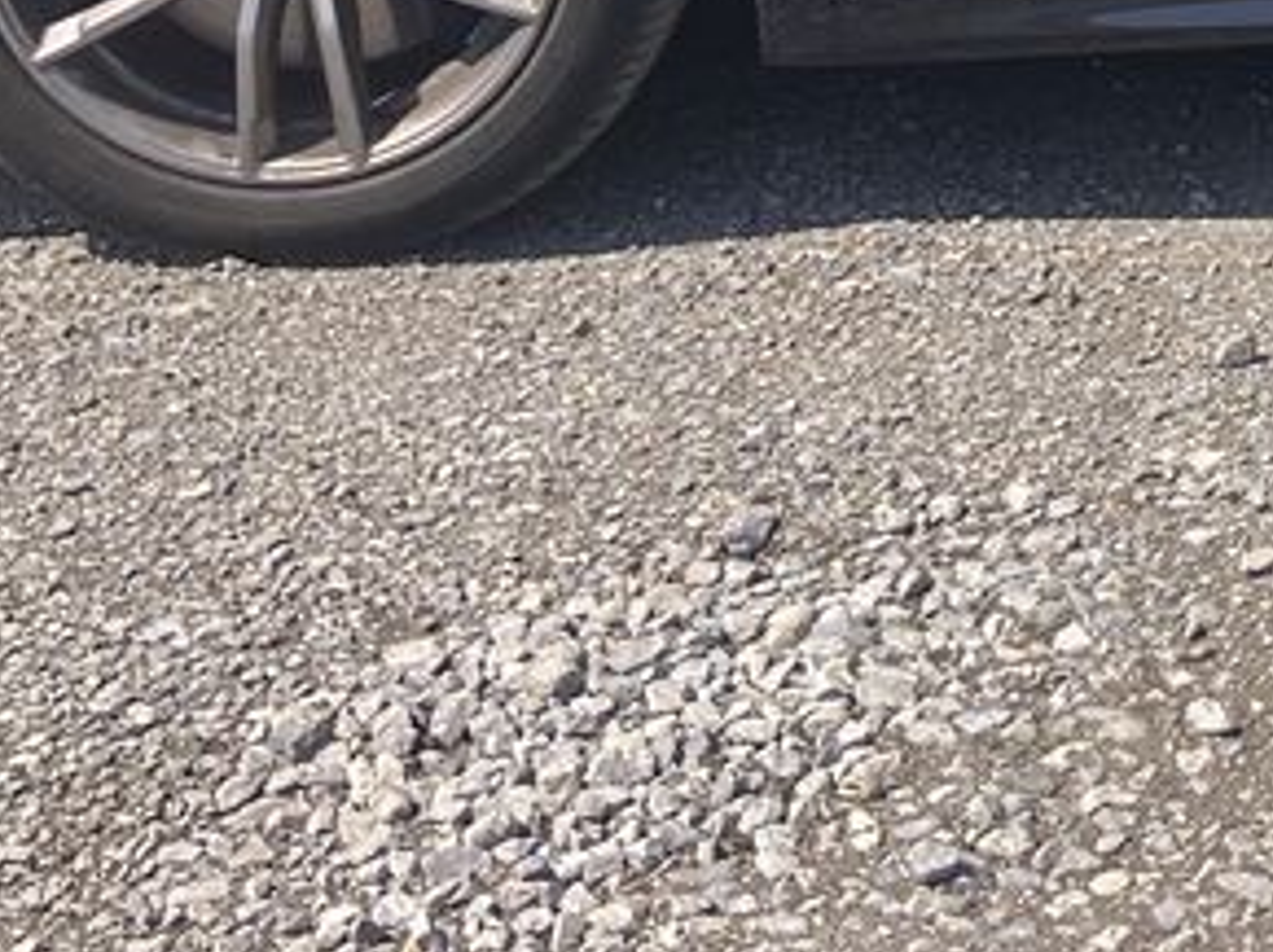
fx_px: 4262
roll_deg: -1.2
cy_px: -899
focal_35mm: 116
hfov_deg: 15.3
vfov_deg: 11.6
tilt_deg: -8.3
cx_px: 2054
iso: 32
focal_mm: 3.99
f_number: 1.8
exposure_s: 1/796
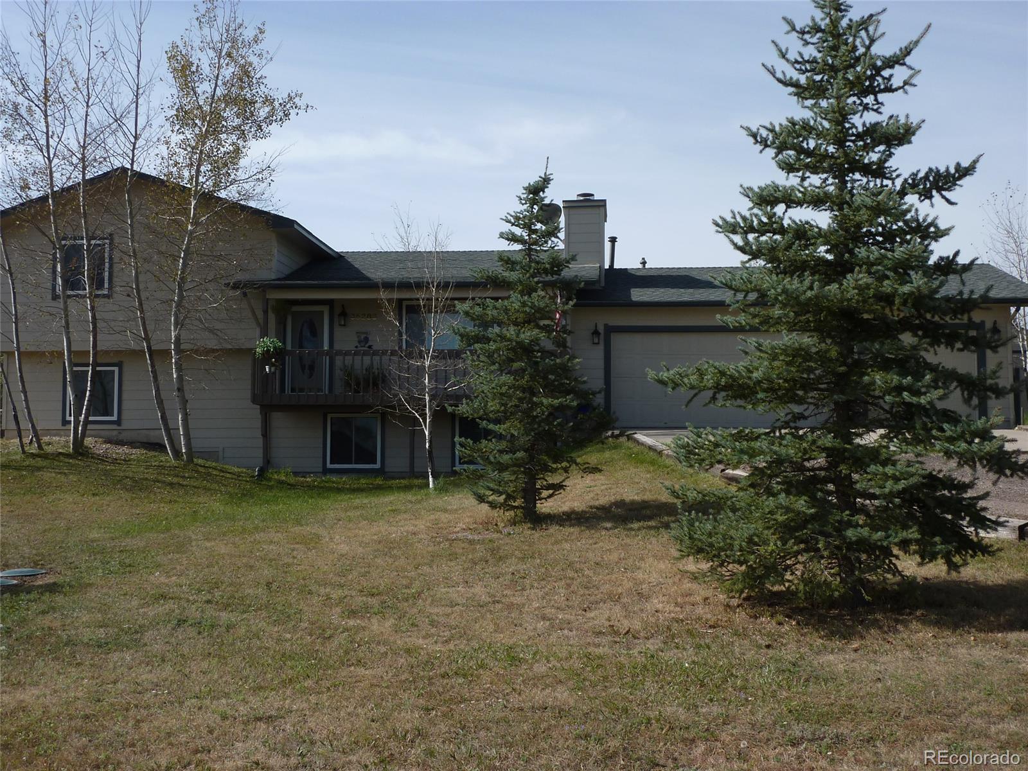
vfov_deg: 36.0
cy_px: 386
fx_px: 1188
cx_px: 514
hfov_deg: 46.8
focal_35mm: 40
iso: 80
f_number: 5
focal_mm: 6.5
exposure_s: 1/500
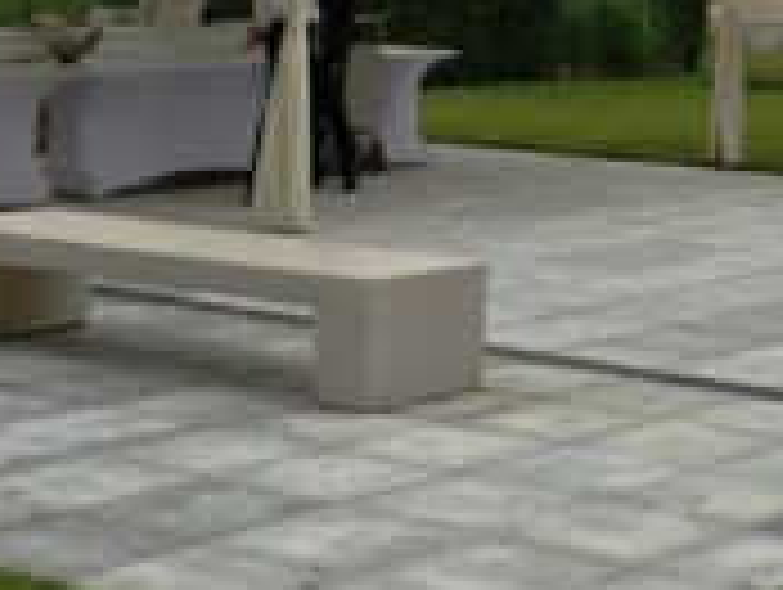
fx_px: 2265
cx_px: 734
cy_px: 32
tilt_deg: -1.8
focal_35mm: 100
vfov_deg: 14.6
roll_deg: -0.2
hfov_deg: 19.2
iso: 32
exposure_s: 1/1109
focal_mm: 4.15
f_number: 2.2
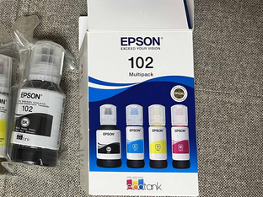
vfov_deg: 29.1
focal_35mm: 50
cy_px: 104
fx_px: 380
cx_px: 40
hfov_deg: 36.4
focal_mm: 5.1
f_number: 1.6
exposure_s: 1/51
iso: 160
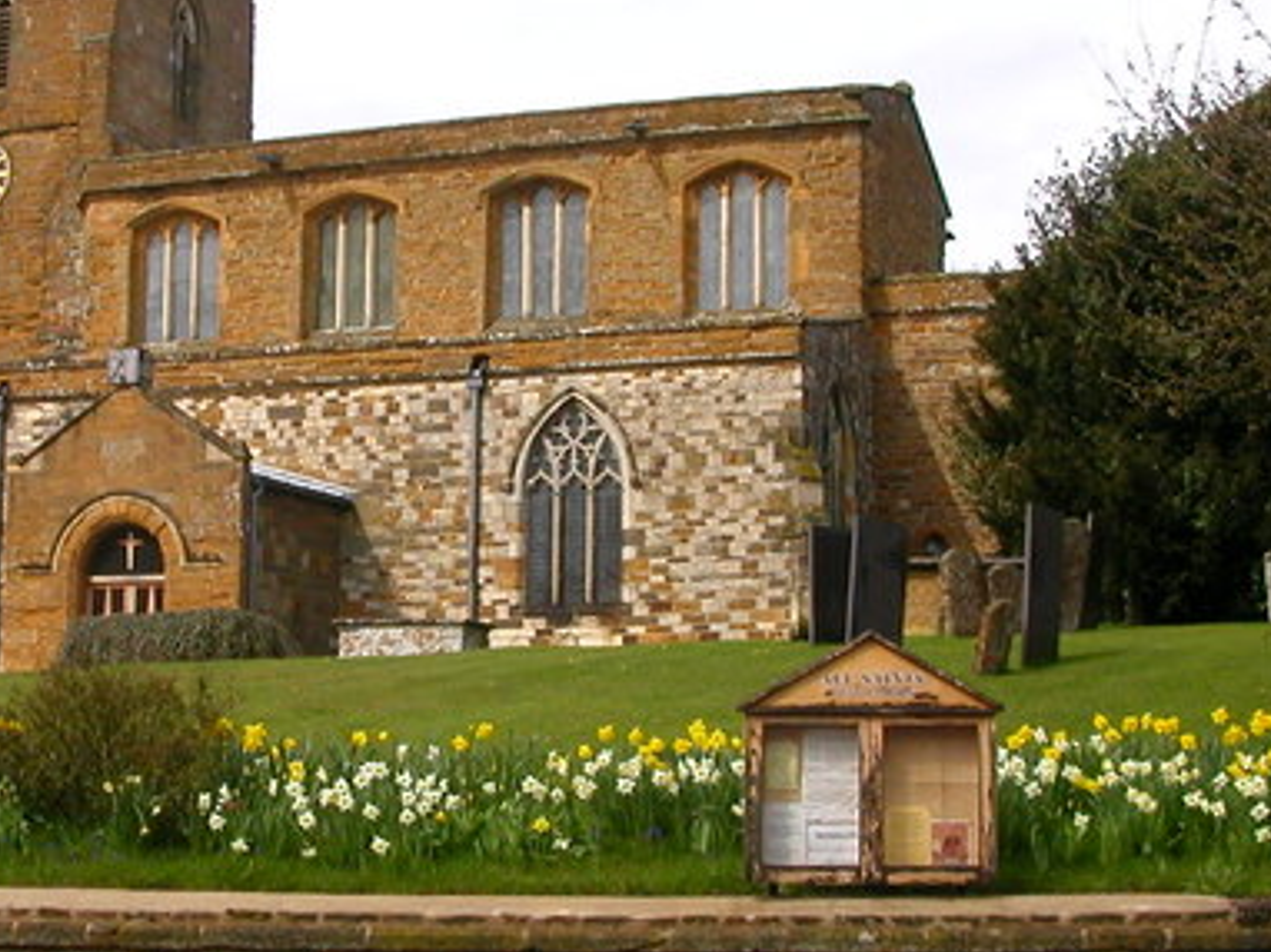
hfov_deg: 31.0
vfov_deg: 23.6
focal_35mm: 62
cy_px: 523
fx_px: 2275
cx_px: 436
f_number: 4.5
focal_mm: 5.6
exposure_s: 1/523
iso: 100
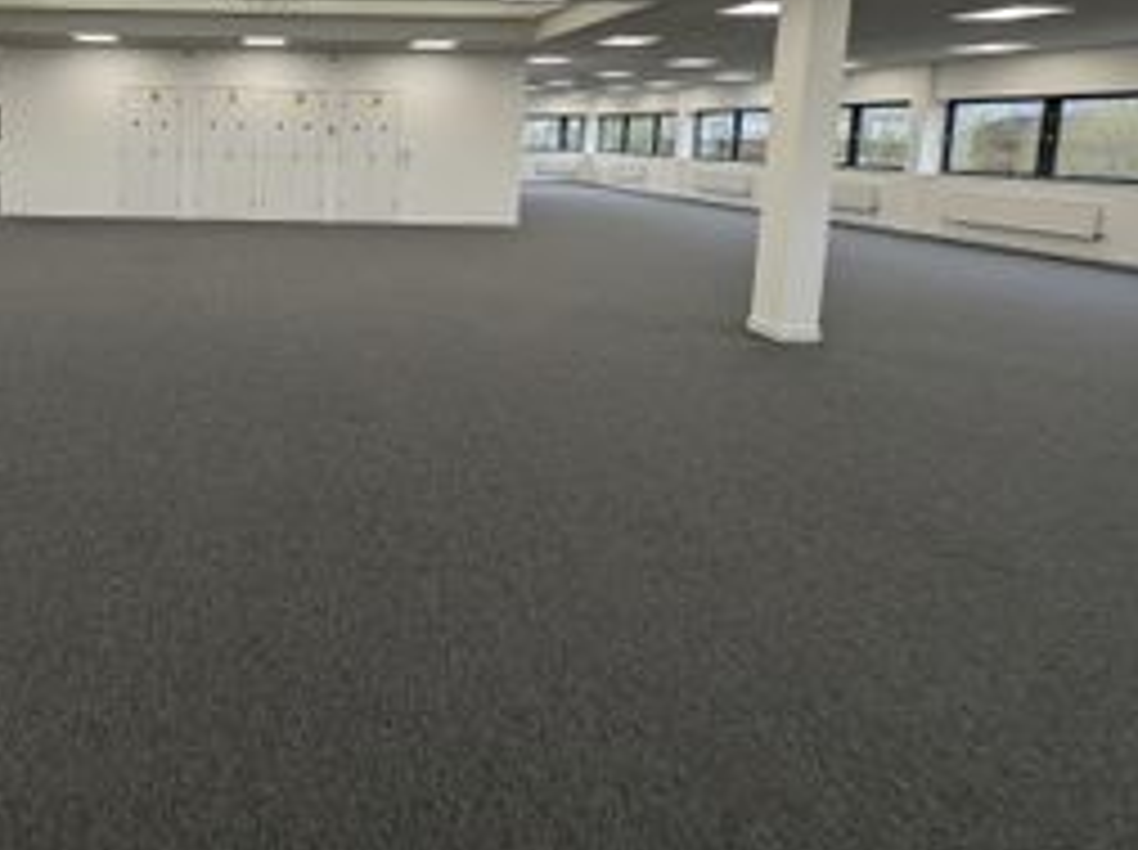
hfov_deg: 76.6
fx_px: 624
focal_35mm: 19
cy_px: 198
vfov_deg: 63.9
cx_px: 247
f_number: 1.95
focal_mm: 2.23
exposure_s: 1/100
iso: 43
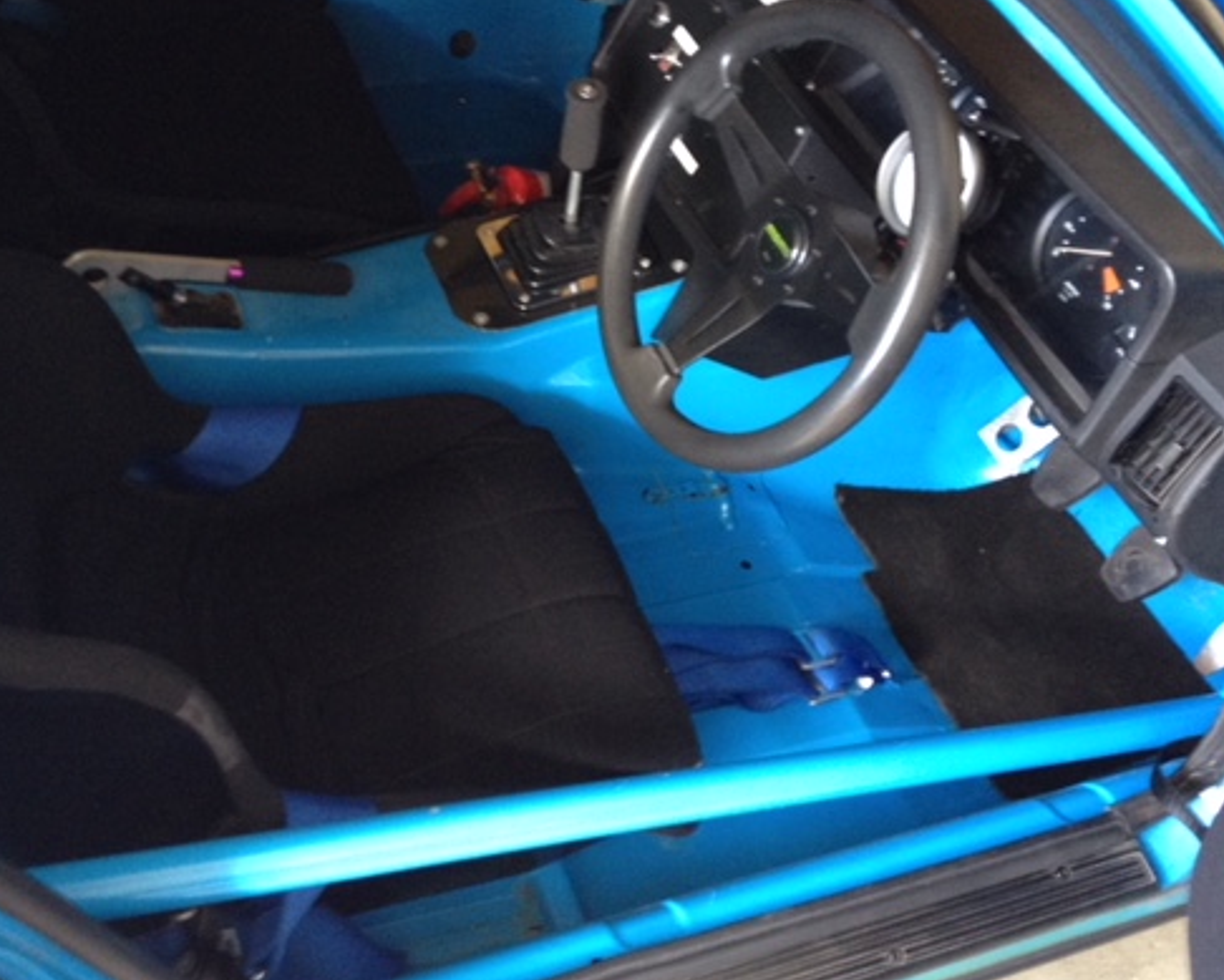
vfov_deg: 33.4
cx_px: 552
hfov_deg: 41.1
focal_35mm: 45
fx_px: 1630
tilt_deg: -45.7
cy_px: 433
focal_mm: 4.28
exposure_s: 1/20
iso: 200
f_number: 2.4
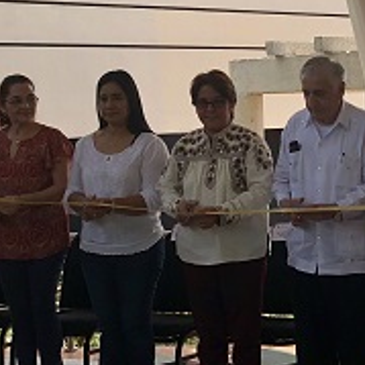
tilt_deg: -0.1
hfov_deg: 17.8
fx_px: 1157
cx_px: 288
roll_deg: +2.4
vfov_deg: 17.8
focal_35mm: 97
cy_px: 101
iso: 20
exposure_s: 1/750
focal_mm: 4
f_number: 1.8
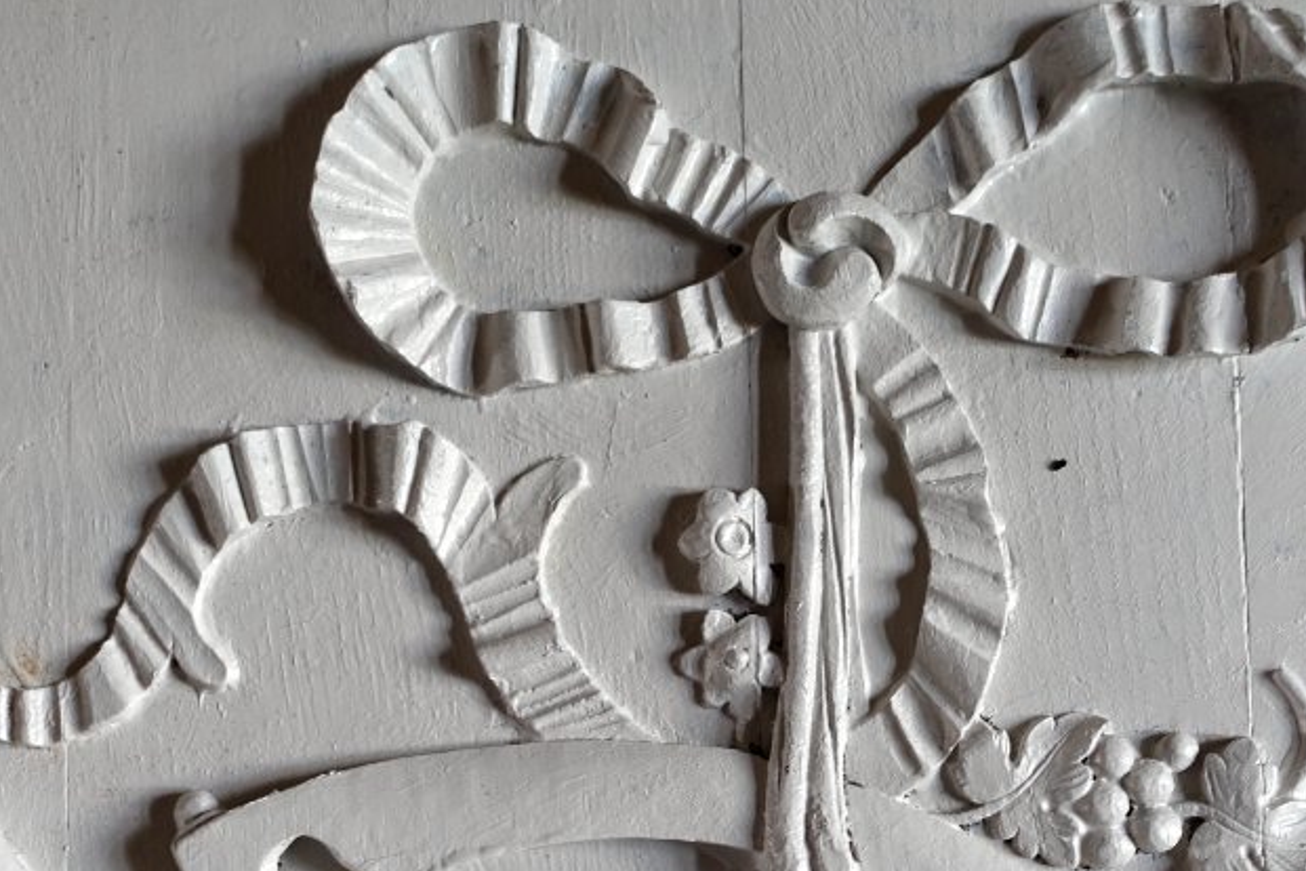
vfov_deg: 23.8
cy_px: 690
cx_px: 683
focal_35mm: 56
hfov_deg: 35.6
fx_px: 2031
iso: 125
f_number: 2.5
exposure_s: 1/30
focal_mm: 10.81
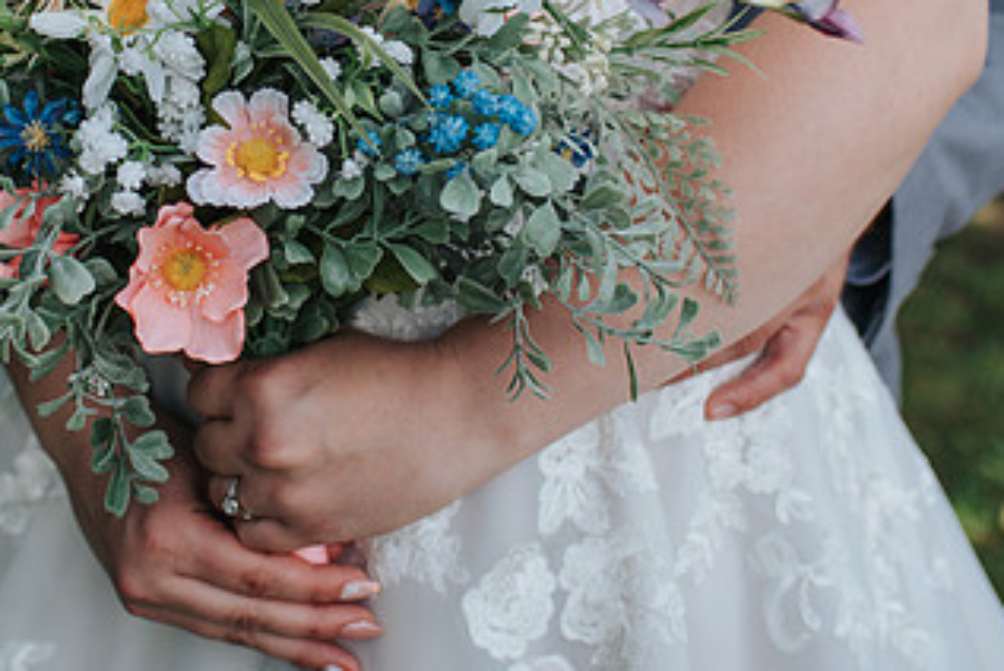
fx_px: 1786
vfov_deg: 20.9
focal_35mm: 64
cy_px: 71
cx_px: 317
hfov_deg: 31.1
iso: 100
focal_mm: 35
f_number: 2.8
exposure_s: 1/500
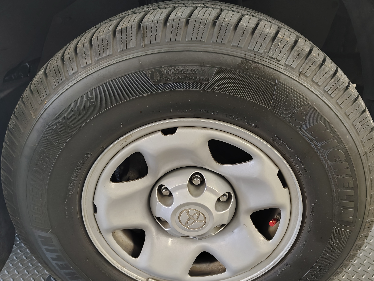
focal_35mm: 31
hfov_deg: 58.2
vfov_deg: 45.0
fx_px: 335
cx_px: 206
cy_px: 178
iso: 771
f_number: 1.8
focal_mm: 5.56
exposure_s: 1/60
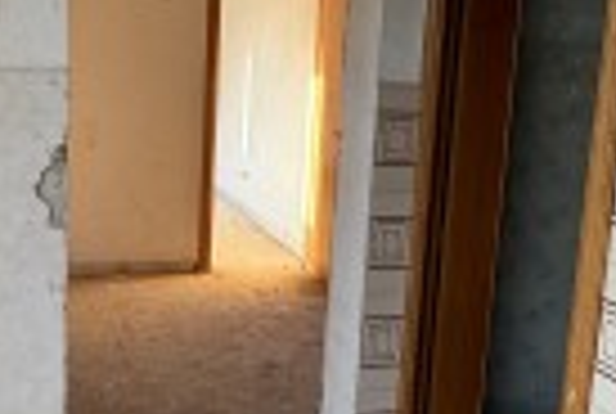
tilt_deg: -10.7
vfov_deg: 25.6
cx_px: 252
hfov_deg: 37.3
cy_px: 218
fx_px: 909
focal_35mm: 53
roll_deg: -2.4
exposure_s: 1/99
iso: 200
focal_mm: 2.22
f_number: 2.2
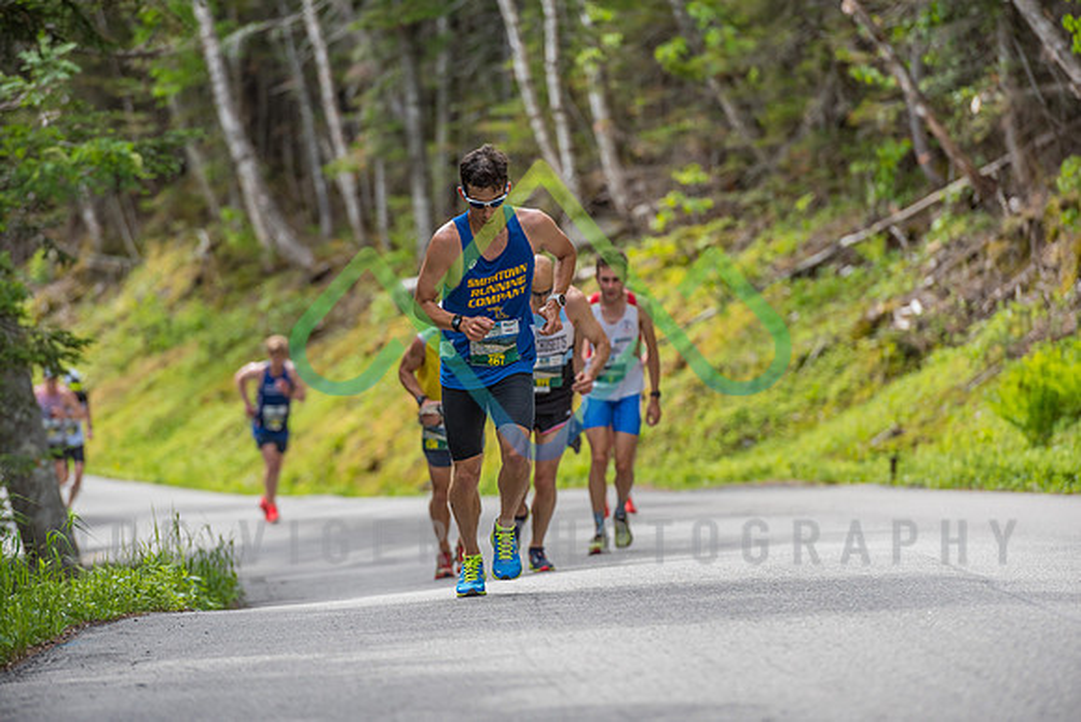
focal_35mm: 200
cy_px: 361
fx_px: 6007
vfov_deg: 6.9
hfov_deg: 10.3
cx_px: 540
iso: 400
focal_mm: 200
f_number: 4
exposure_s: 1/2000
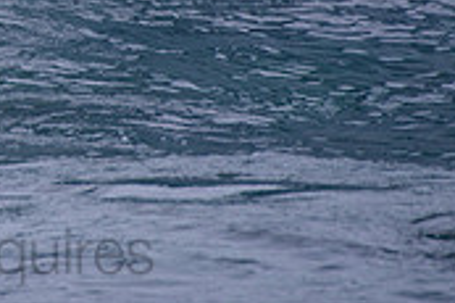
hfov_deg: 1.0
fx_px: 25998
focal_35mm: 2059
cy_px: -138
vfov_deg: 0.7
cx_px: -203
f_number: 5.6
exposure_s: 1/2000
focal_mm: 500
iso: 110
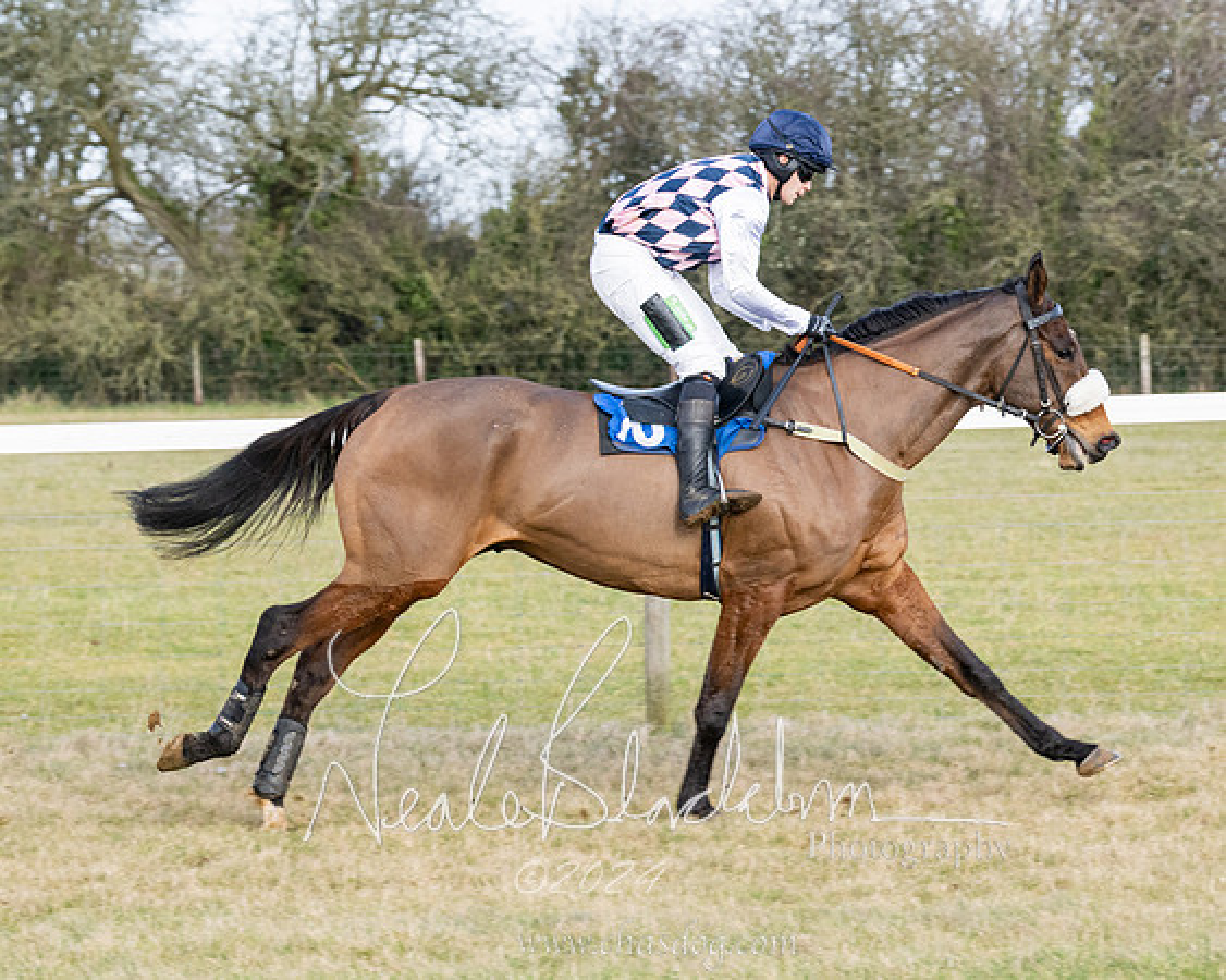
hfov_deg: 9.8
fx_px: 7130
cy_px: 546
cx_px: 719
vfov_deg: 7.9
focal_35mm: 197
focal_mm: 91
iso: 400
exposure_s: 1/1000
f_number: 5
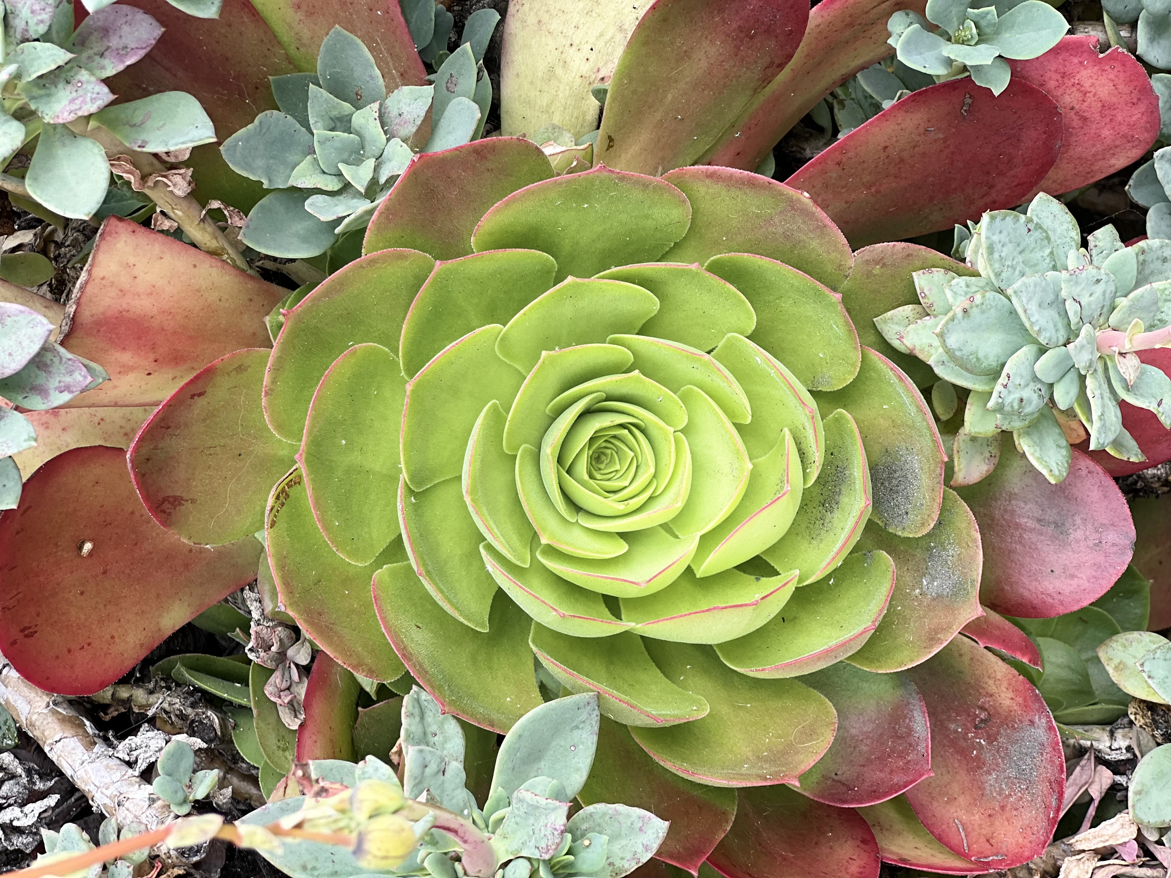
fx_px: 2605
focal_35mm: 77
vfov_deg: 19.1
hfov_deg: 25.3
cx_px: 586
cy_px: 439
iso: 25
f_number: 2.8
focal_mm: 9
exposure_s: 1/121
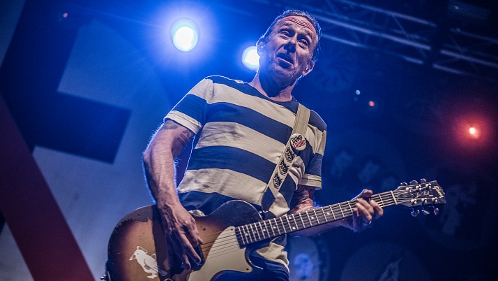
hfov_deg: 28.6
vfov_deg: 16.3
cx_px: 248
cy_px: 155
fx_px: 977
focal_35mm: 74
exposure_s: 1/100
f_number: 2.8
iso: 800
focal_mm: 70
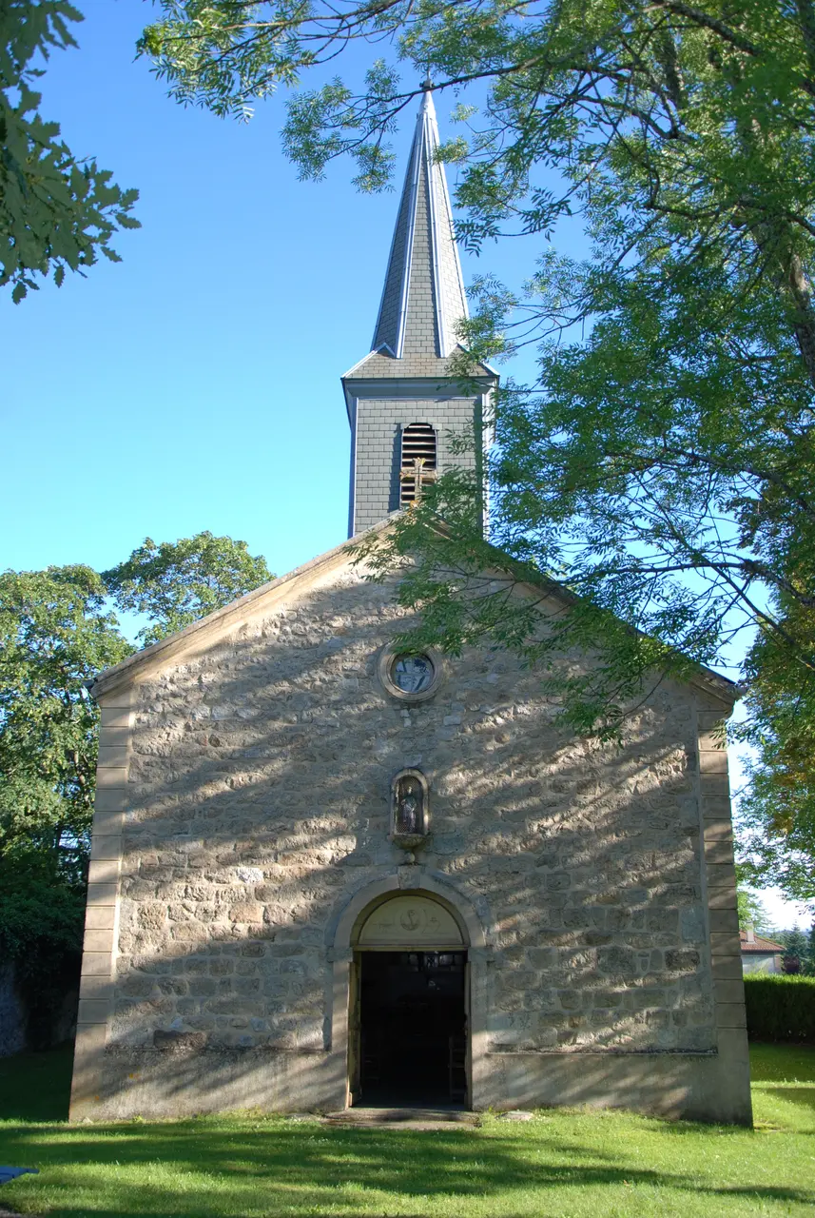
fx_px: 1219
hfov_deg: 37.0
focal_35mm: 36
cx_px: 408
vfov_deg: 53.1
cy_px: 609
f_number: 4
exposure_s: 1/160
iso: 100
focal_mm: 24
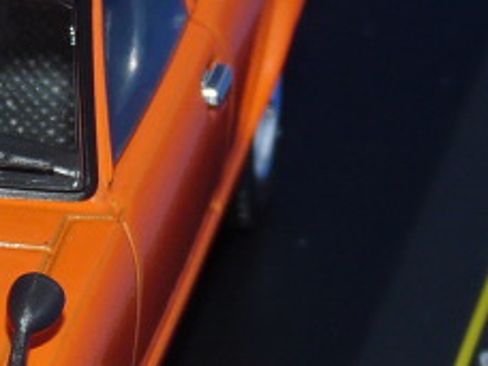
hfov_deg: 4.8
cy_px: 216
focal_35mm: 415
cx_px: -148
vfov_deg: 3.6
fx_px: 5850
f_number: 3.4
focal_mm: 14.9
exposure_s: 1/40
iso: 100
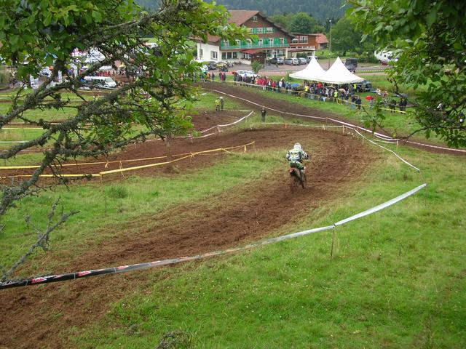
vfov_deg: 40.7
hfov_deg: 52.6
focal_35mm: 35
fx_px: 471
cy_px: 174
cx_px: 233
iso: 50
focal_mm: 5.8
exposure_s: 1/205
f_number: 2.8
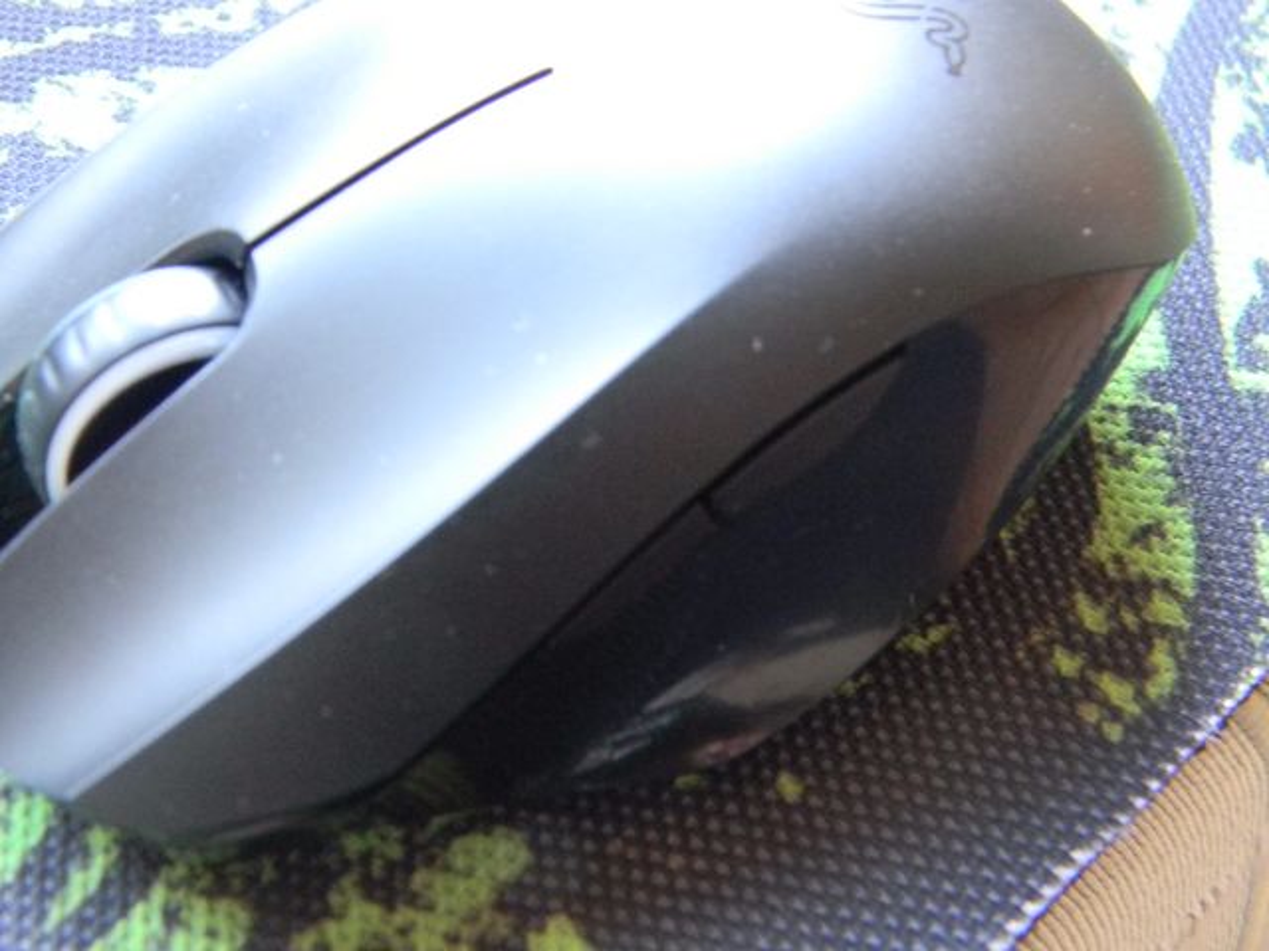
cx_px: 634
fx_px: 1723
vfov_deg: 30.9
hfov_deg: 40.4
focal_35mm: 47
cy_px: 476
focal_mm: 8.6
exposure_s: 1/3.7
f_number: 3.9
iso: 200
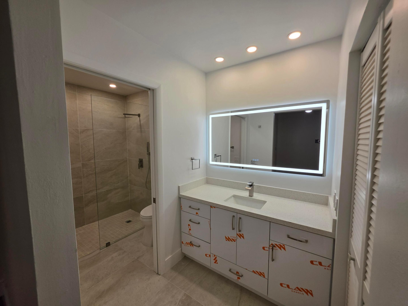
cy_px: 153
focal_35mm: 13
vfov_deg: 89.9
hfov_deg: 106.2
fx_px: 153
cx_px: 204
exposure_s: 1/120
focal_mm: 2.2
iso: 20
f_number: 1.9
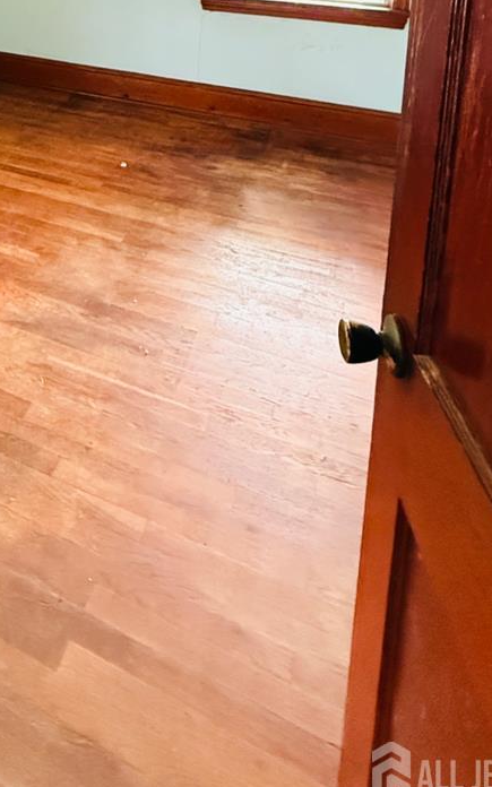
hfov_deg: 36.1
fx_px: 687
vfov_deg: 47.8
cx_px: 15
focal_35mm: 32
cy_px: -24
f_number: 2.2
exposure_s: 1/60
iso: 1000
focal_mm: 2.22
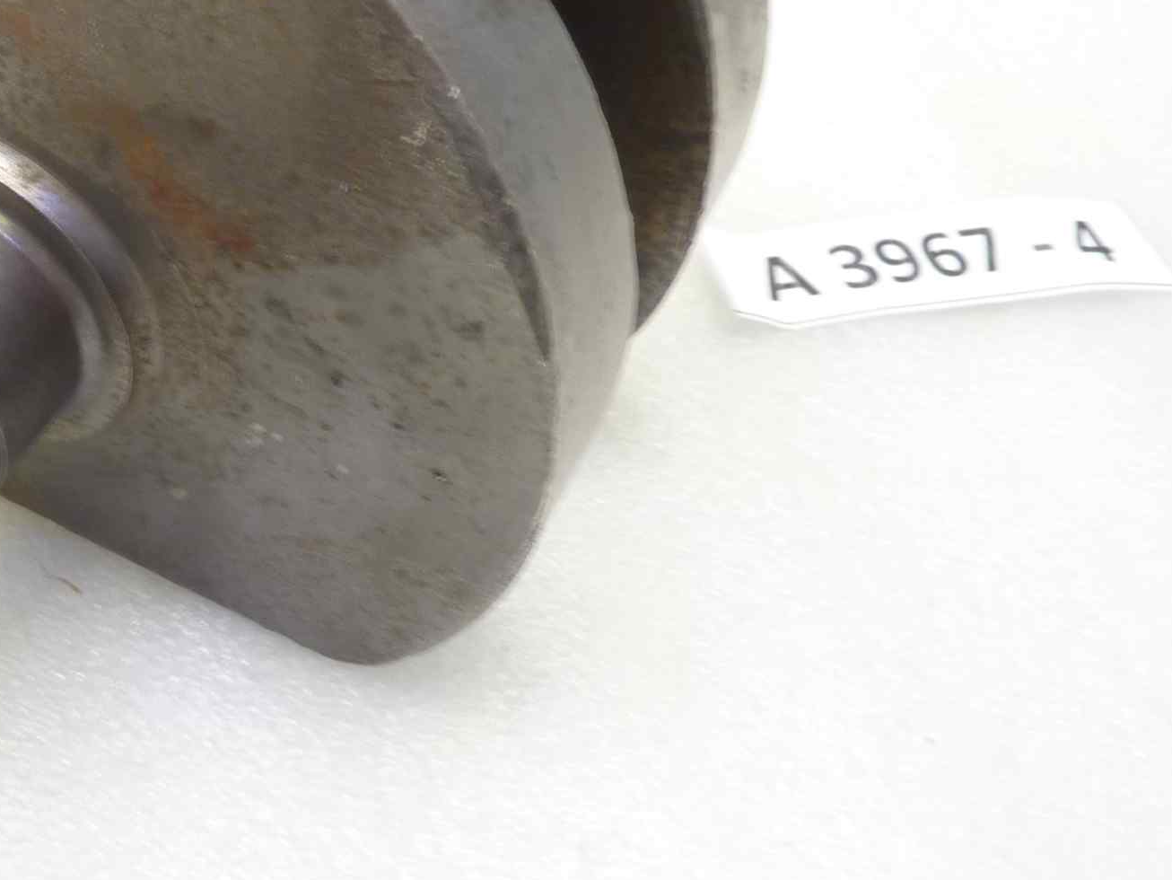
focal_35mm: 49
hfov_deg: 37.0
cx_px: 173
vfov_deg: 29.6
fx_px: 1659
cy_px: 352
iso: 80
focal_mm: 4.1
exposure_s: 1/8
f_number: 3.3
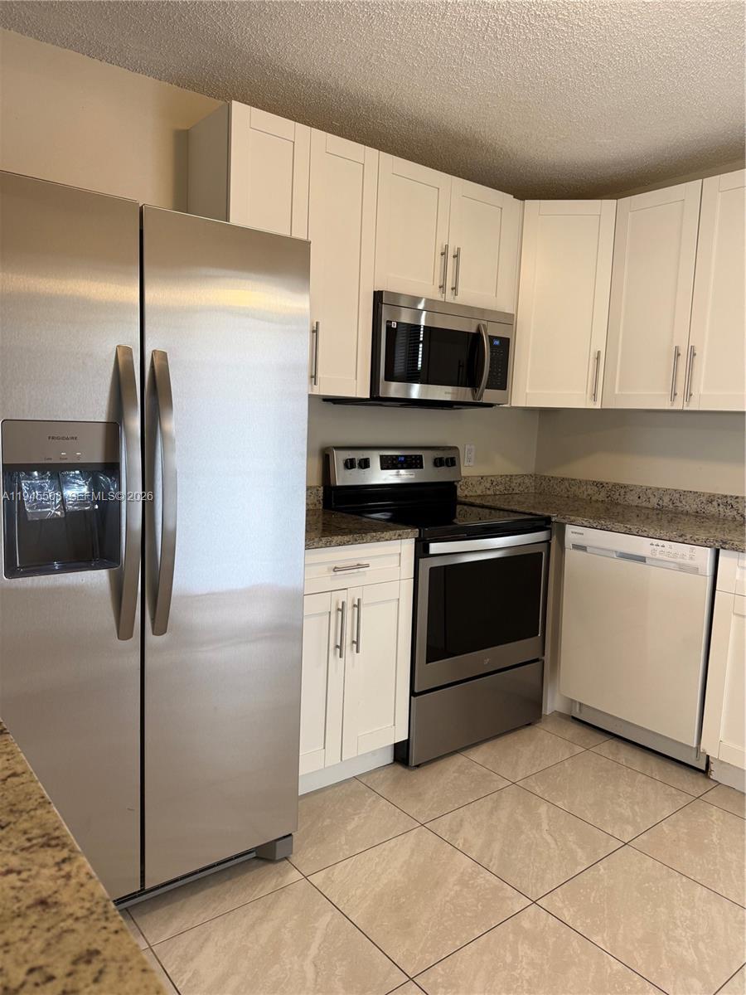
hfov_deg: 56.8
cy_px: 498
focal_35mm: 24
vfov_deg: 71.6
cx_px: 373
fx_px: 690
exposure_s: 1/120
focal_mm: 6.76
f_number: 1.78
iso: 125
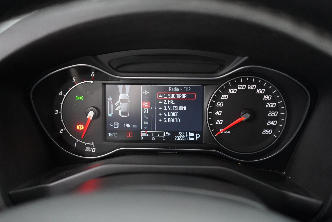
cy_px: 111
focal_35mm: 34
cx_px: 166
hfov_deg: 55.8
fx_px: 314
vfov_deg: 38.9
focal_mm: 34
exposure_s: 1/40
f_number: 4
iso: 10000
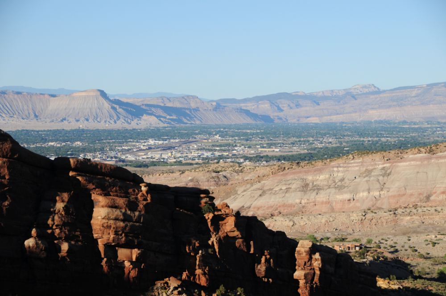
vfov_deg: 13.0
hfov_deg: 19.5
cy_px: 148
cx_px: 223
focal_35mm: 105
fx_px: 1299
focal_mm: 70
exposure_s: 1/1000
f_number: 8
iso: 250
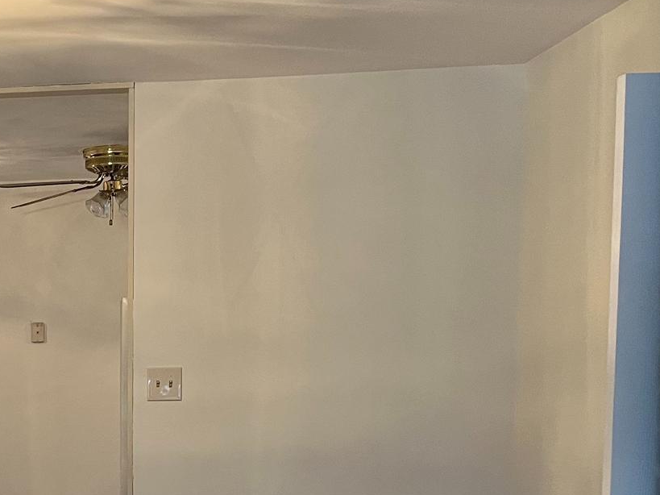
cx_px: -89
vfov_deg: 22.1
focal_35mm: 65
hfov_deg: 27.0
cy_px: 440
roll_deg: +1.7
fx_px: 1239
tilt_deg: -5.4
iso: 200
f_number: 1.6
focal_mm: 5.1
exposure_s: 1/60
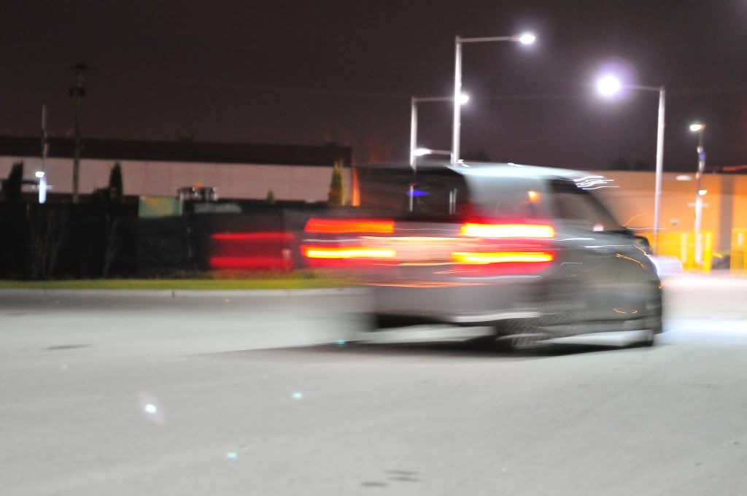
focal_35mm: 93
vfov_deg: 14.7
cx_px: 374
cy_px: 248
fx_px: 1927
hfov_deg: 21.9
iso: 1600
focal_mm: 62
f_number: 2.8
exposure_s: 1/4
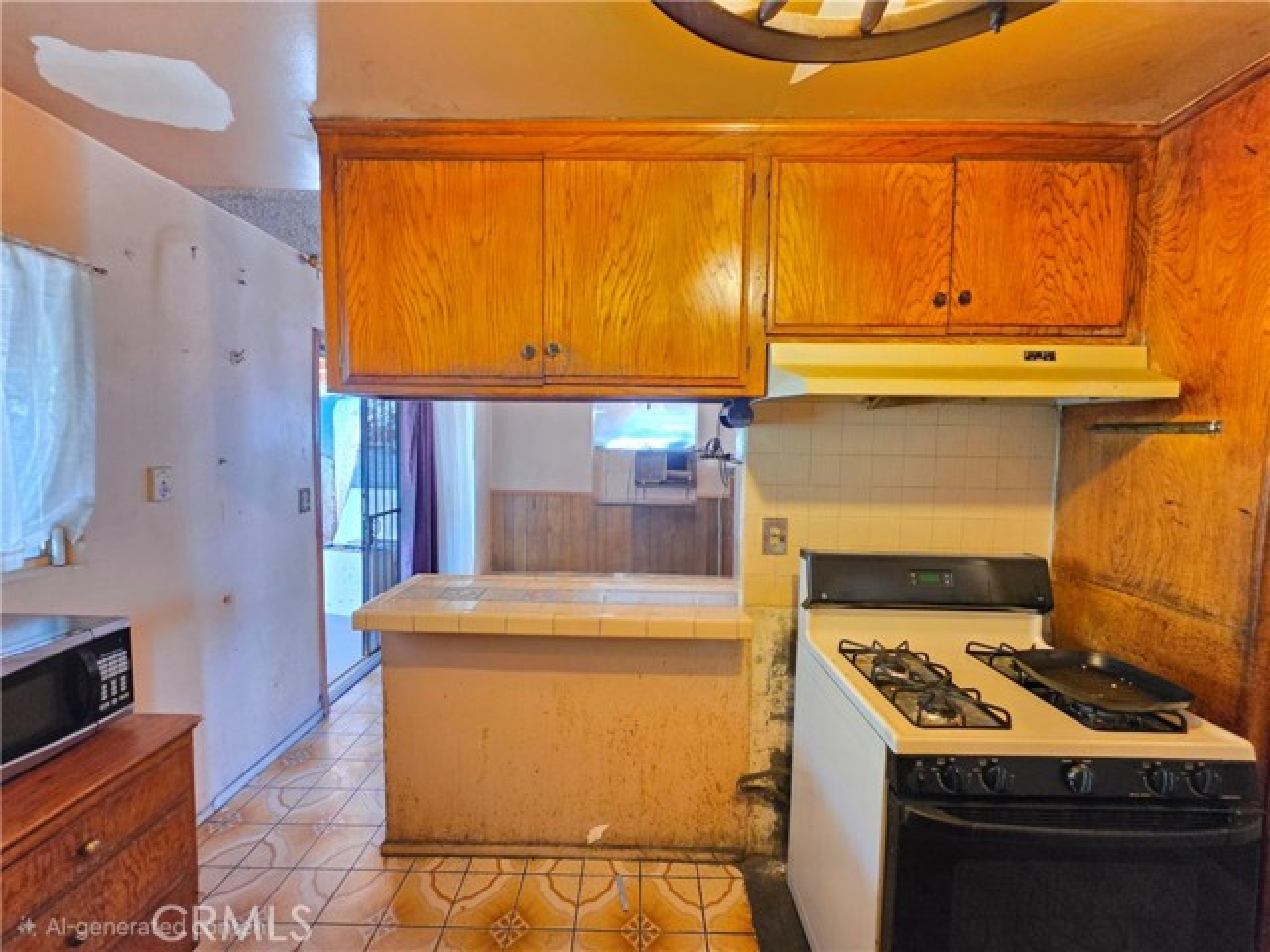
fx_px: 477
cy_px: 476
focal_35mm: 13
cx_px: 635
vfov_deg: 89.9
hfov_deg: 106.2
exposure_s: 1/60.2
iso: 1000
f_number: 1.9
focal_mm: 2.2
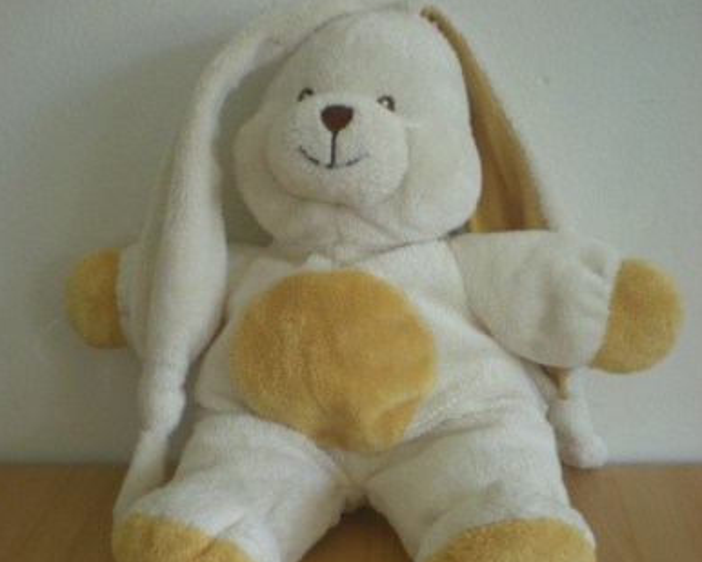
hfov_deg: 37.3
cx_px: 351
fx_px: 1039
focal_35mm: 50
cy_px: 371
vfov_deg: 30.1
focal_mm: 6.3
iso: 200
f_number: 3.1
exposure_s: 1/31
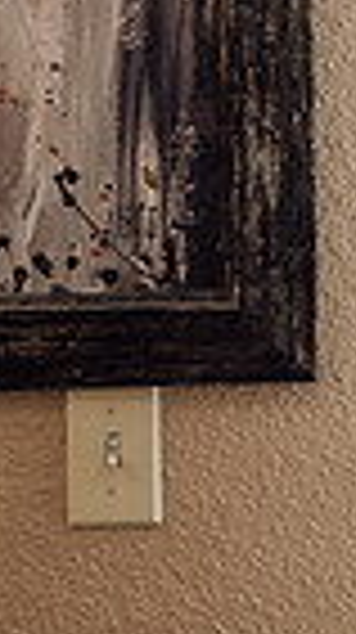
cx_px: 635
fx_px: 2542
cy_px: -16
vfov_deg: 14.0
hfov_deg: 7.8
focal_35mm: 151
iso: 320
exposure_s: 1/320
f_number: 1.8
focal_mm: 35
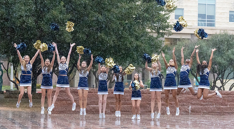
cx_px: 117
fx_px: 656
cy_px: 87
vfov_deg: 11.2
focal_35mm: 106
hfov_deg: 20.2
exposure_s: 1/1000
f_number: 3.5
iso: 12800
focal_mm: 70
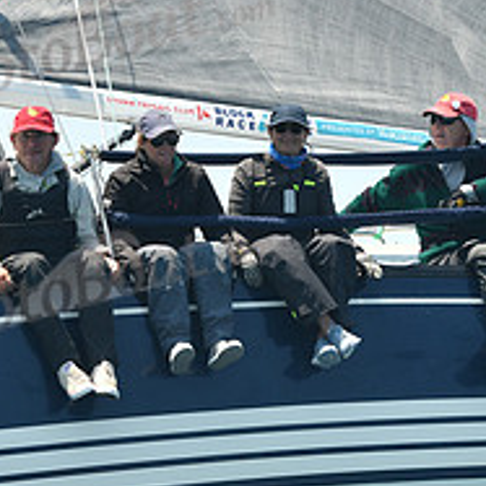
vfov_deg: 5.7
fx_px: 4861
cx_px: 411
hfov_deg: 5.7
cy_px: 383
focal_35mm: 306
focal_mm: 116
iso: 320
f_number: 6.3
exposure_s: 1/640
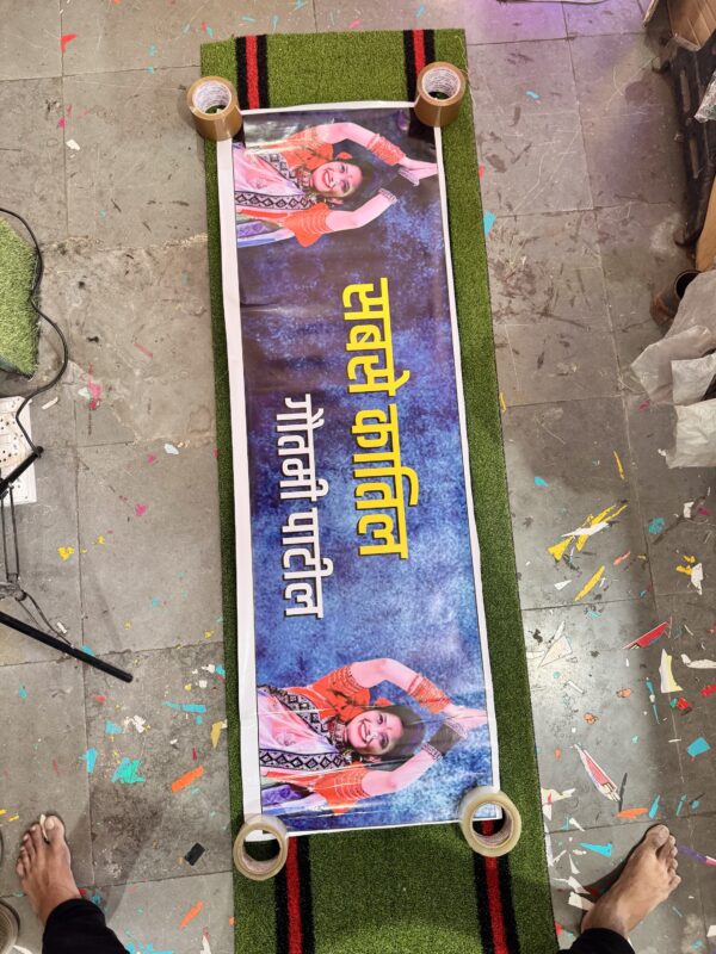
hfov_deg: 56.8
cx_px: 358
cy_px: 477
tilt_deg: -81.0
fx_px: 662
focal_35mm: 24
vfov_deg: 71.6
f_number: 1.78
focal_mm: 6.76
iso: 200
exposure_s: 1/50
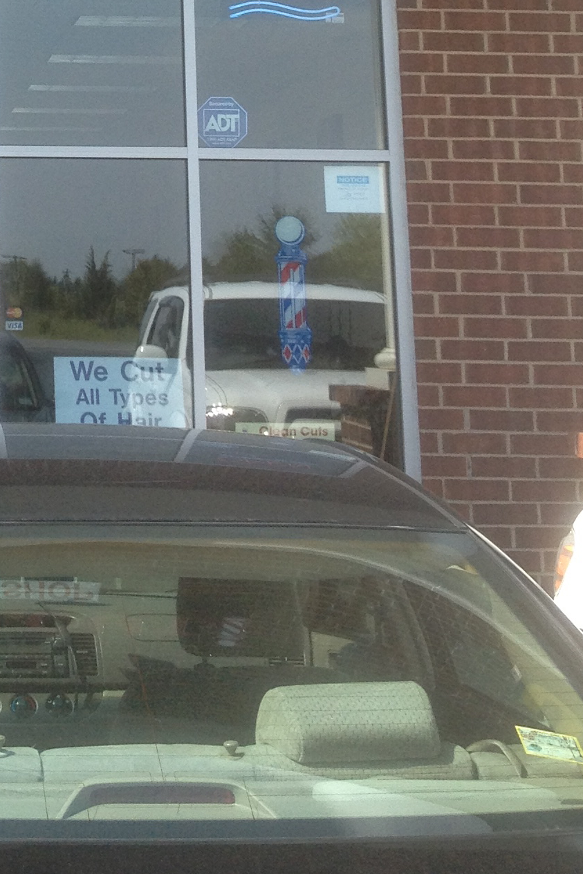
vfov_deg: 20.2
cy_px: -201
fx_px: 2283
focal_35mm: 94
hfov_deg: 14.2
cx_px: -99
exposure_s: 1/699
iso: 64
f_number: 2.4
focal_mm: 4.28
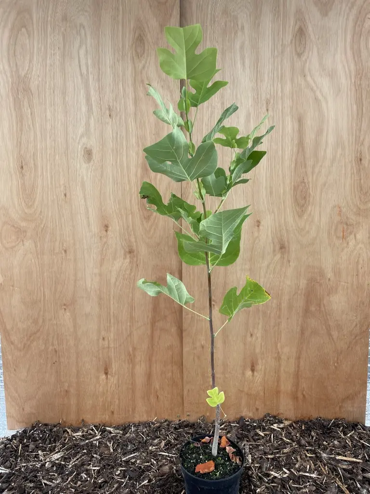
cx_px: 185
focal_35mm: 26
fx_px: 371
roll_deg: +0.6
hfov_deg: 53.1
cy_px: 247
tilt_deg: -5.2
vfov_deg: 67.3
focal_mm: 4.2
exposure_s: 1/121
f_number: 1.6
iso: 40
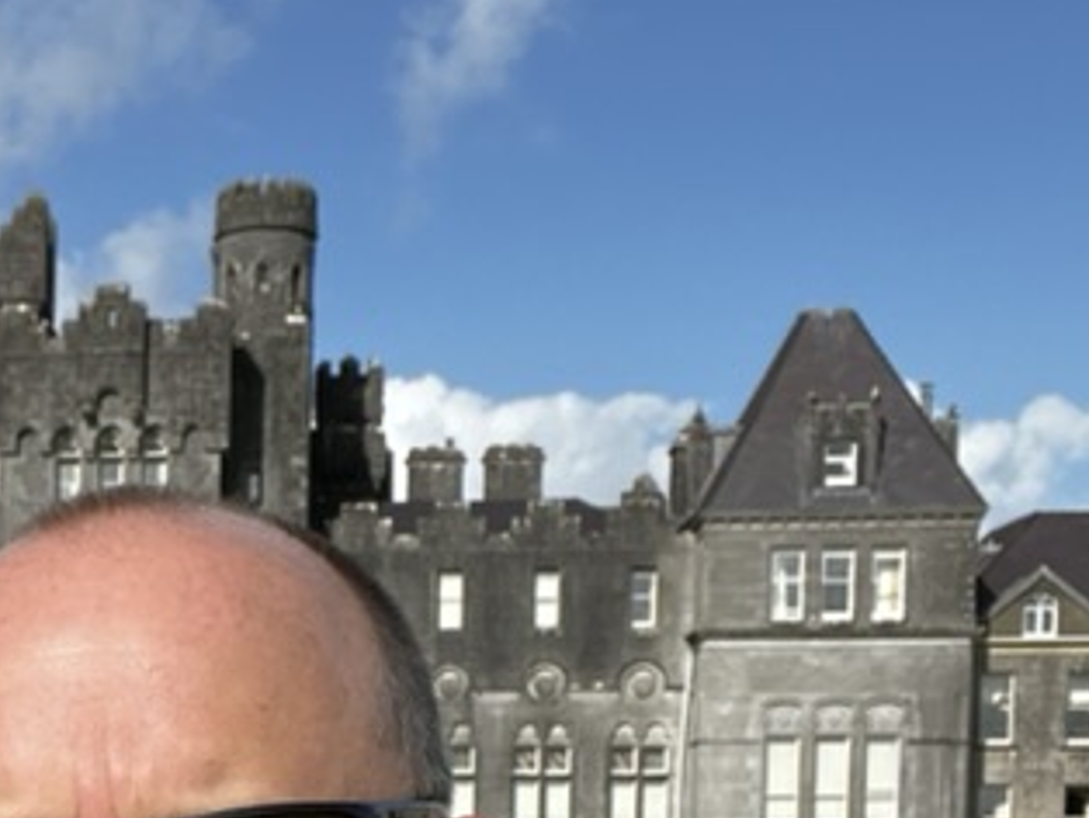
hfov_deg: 24.6
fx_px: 2361
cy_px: 919
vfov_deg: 18.8
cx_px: -45
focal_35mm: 75
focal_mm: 2.71
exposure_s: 1/1125
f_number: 2.2
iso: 32
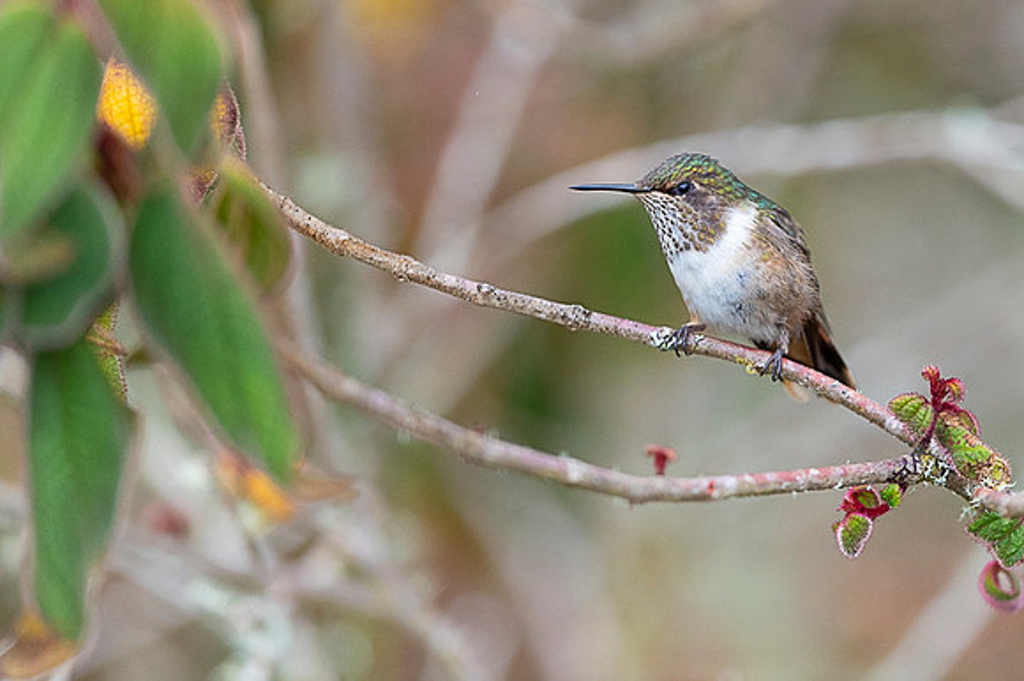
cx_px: 717
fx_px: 19899
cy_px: 204
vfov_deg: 2.0
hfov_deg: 2.9
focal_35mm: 700
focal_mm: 500
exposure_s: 1/2500
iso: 1600
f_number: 4
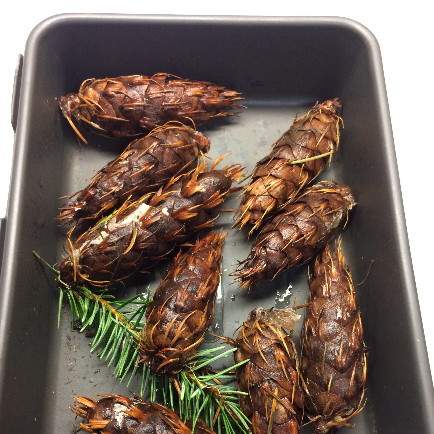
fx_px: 496
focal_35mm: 35
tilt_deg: -70.1
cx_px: 216
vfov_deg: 46.4
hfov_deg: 47.2
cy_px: 292
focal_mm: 4.15
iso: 200
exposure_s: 1/30
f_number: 2.2
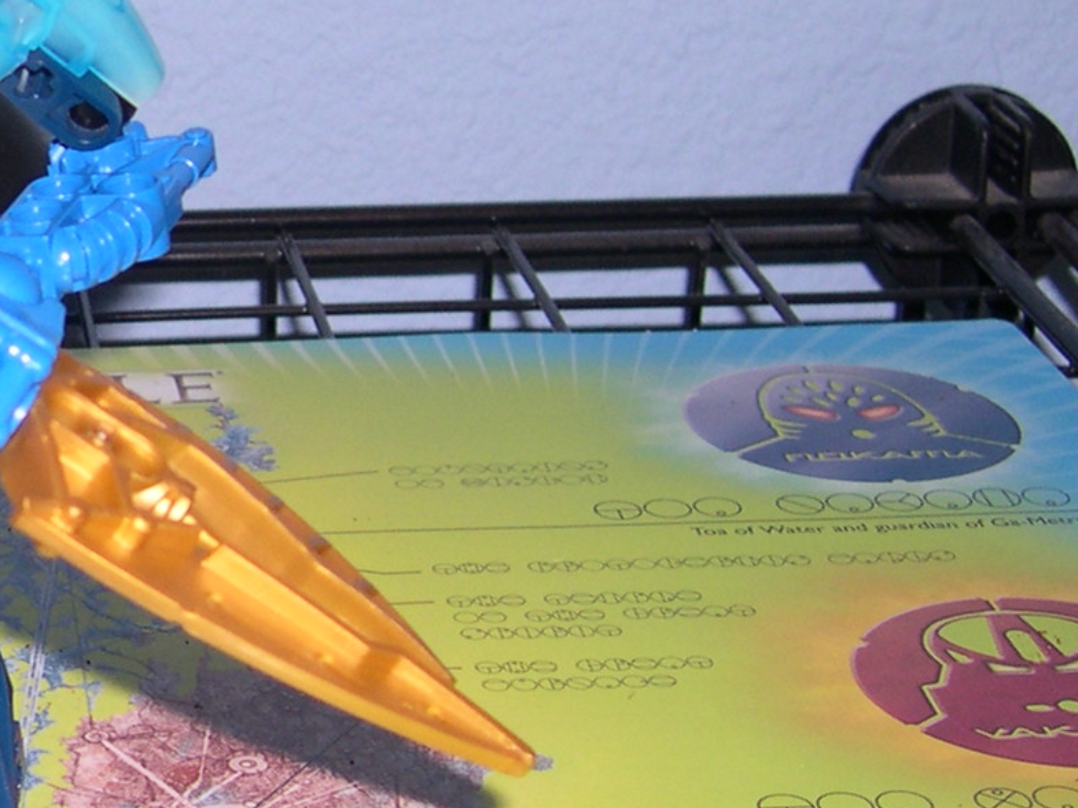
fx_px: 3426
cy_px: 333
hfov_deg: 16.8
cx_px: -357
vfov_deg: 13.5
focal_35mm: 110
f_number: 2.8
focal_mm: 8
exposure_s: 1/60
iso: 100
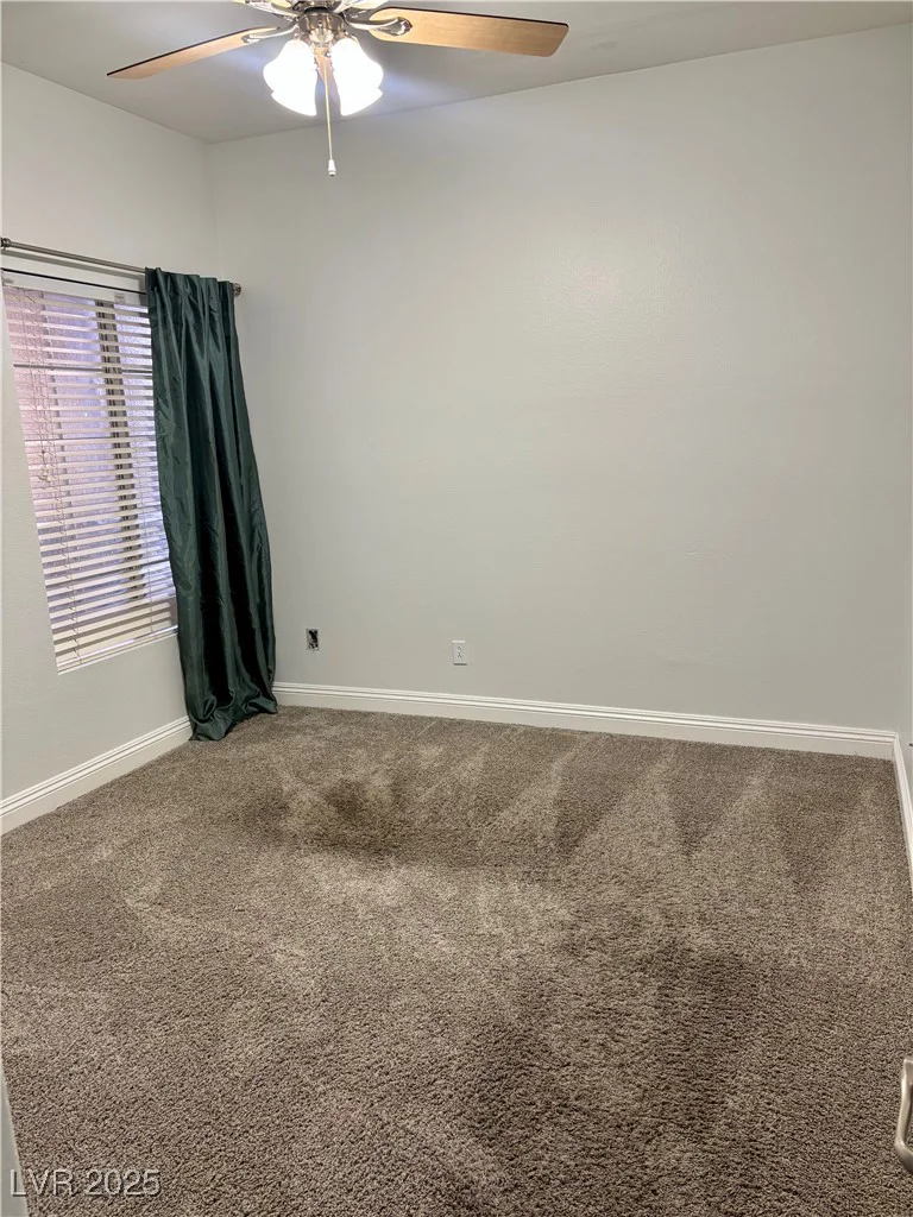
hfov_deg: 53.1
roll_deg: +2.2
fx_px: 914
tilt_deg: -11.6
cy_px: 608
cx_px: 456
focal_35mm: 26
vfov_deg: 67.3
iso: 100
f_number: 1.6
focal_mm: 5.96
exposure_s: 1/60
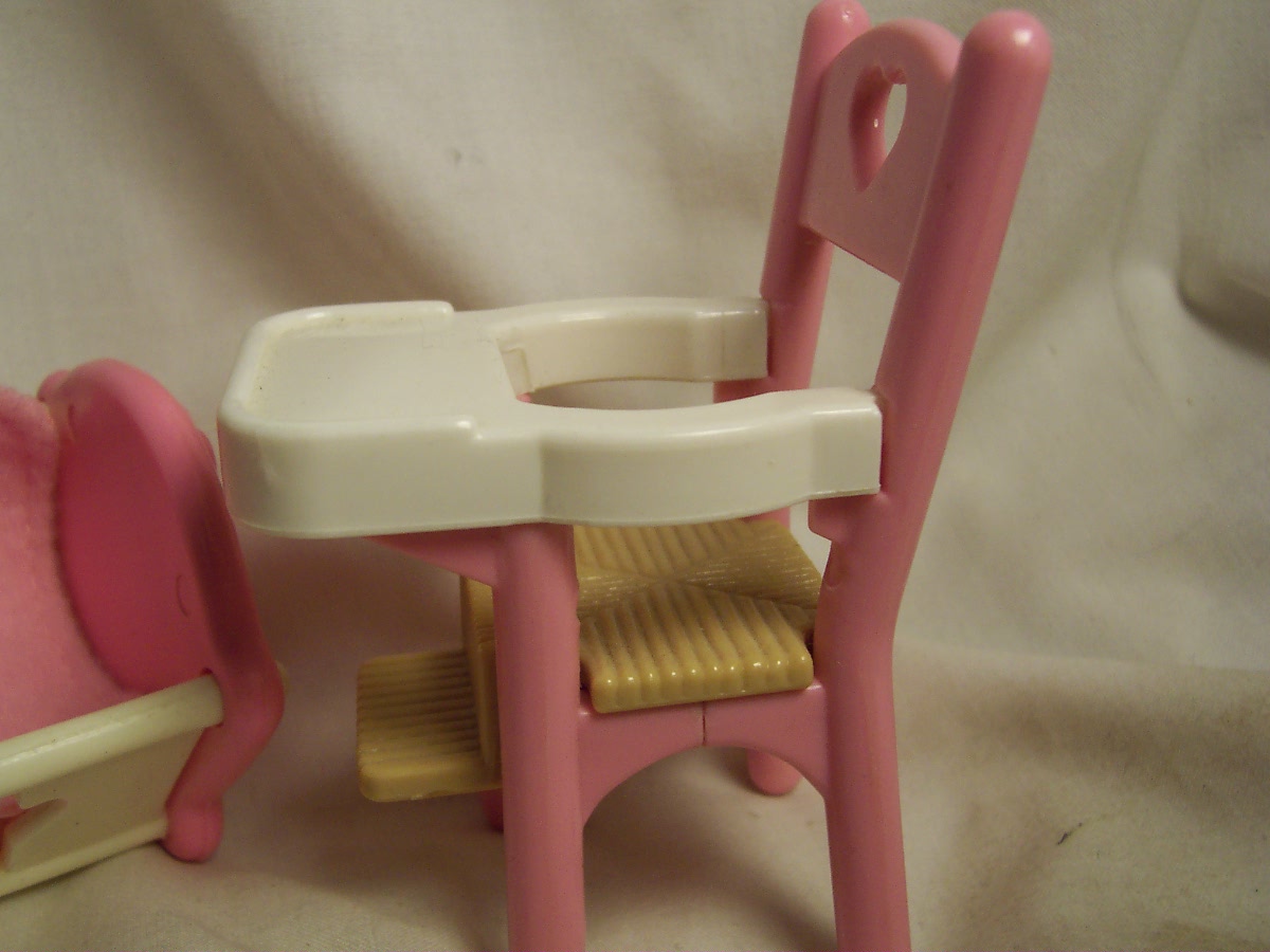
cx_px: 635
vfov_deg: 38.7
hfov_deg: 50.1
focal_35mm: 37
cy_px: 476
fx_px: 1357
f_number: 2.8
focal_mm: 5.6
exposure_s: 1/500
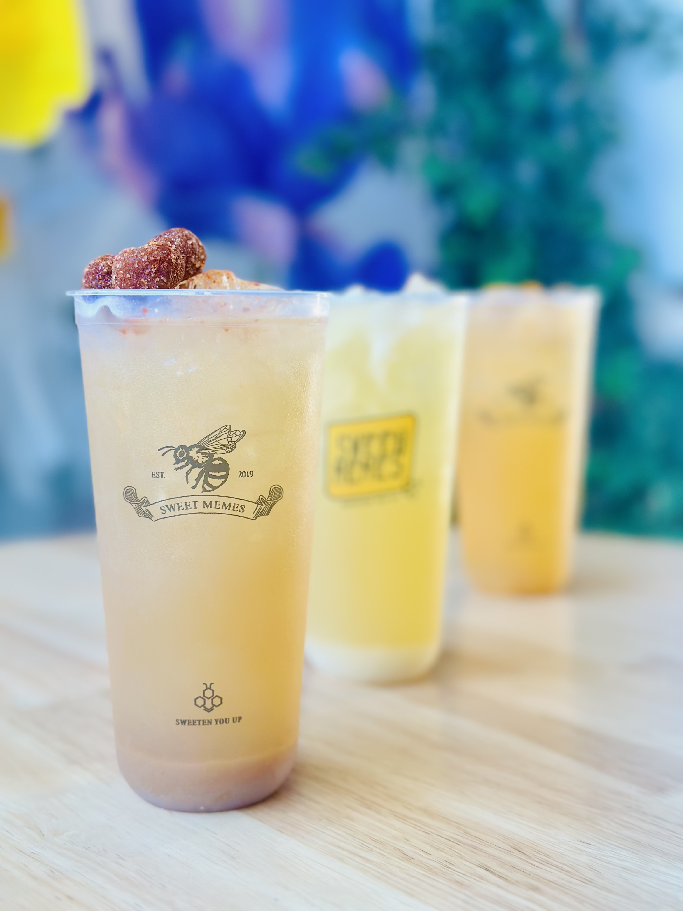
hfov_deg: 30.3
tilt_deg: -6.8
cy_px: 456
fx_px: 1263
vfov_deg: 39.7
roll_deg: -0.2
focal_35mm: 48
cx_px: 342
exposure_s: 1/414
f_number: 1.78
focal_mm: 6.86
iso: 80
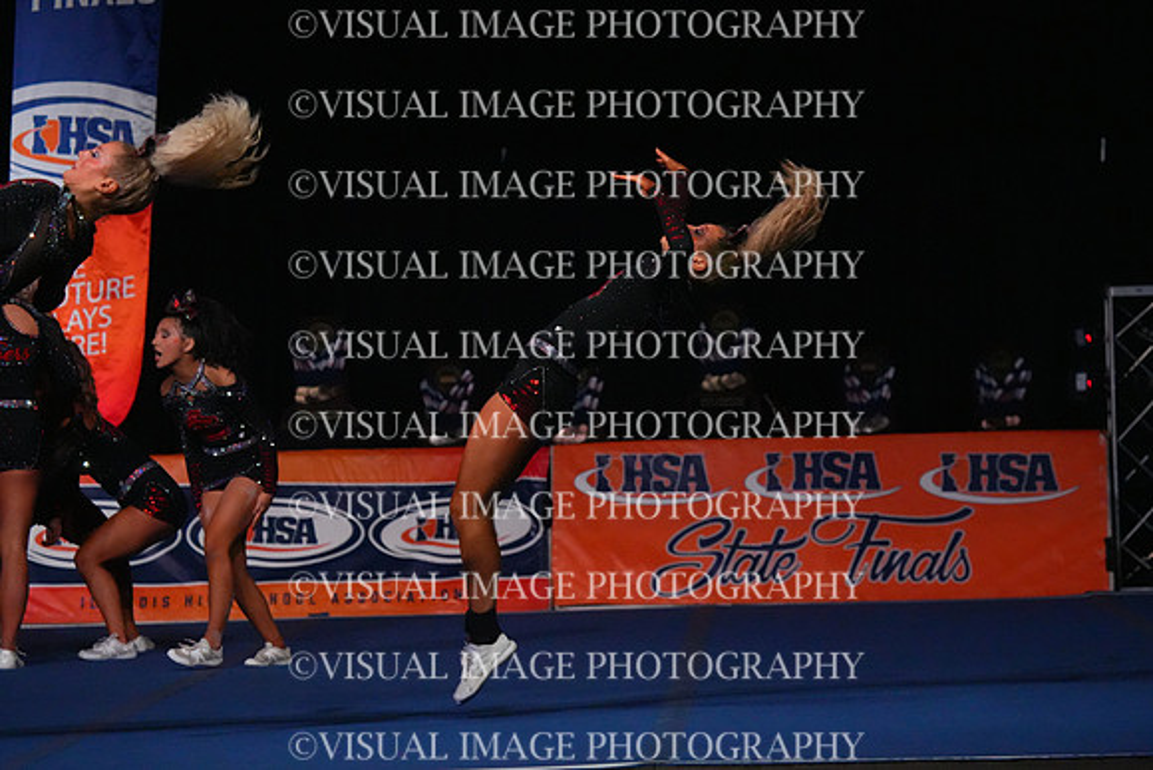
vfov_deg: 6.9
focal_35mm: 200
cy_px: 385
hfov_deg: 10.3
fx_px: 6407
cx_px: 576
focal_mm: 200
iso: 16000
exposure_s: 1/1250
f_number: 5.6
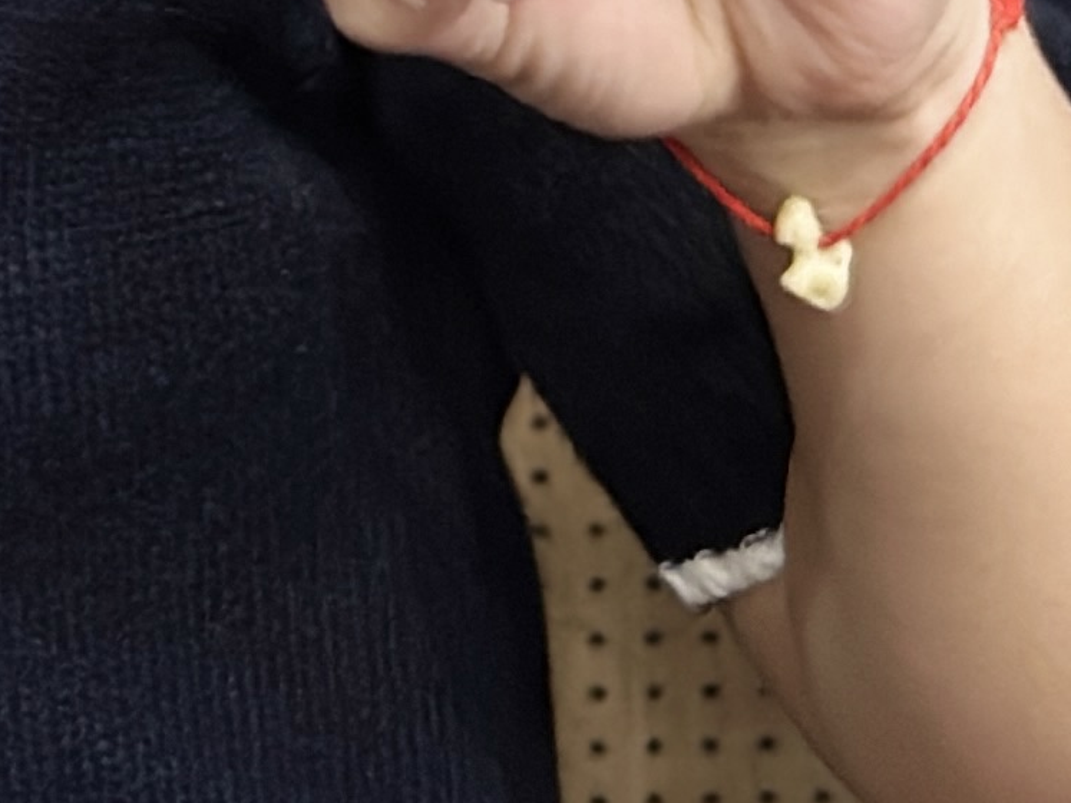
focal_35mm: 259
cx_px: 635
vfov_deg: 5.5
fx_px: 8012
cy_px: -1250
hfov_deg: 7.6
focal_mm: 6.86
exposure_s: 1/60
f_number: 1.78
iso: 250
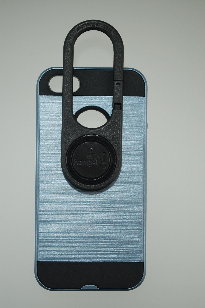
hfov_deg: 18.9
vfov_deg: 28.1
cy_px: 154
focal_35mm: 72
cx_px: 102
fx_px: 617
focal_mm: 48
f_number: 5.6
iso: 560
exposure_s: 1/30
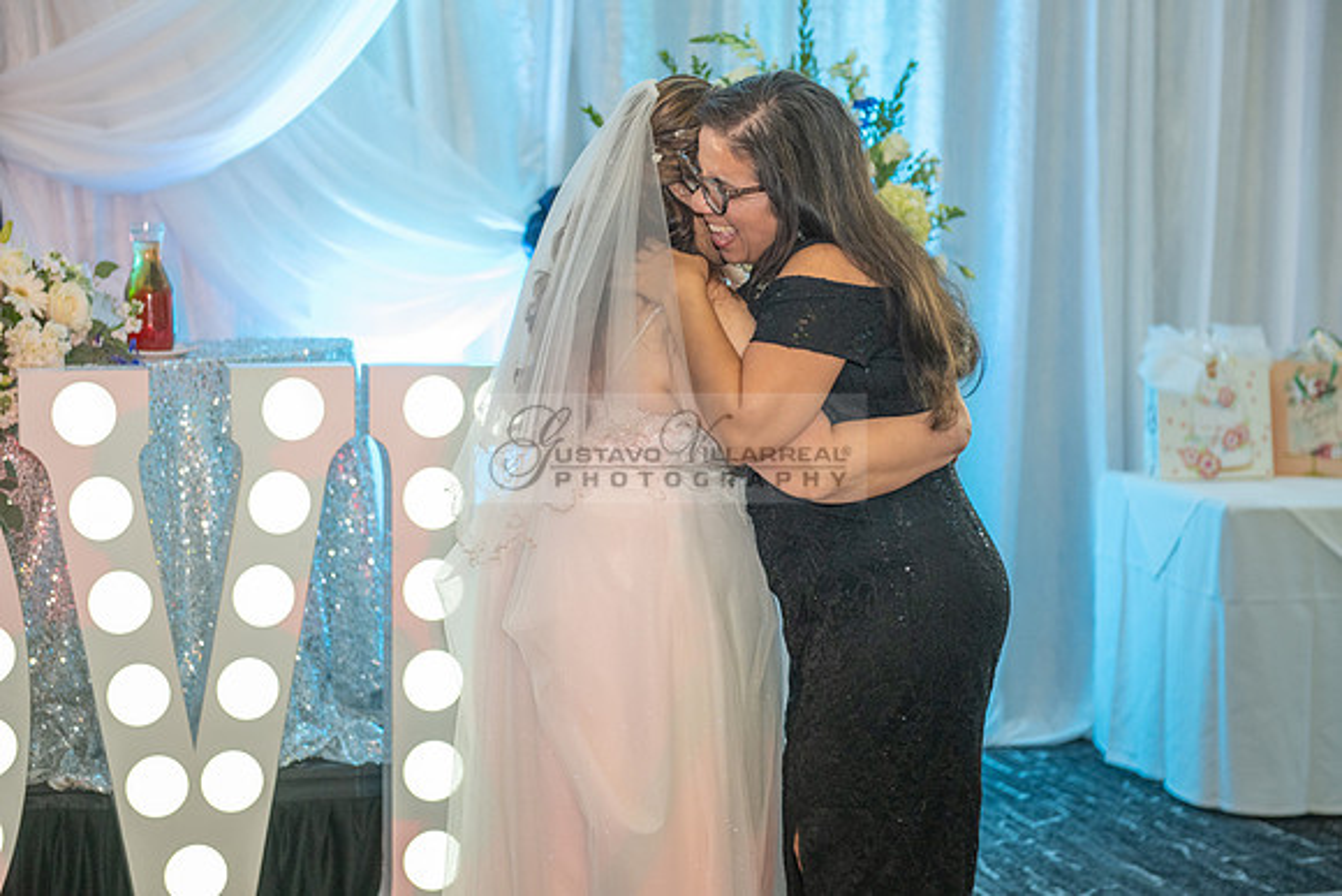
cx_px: 671
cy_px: 448
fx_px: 2610
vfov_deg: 19.5
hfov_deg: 28.8
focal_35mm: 70
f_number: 3.5
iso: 1600
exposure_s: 1/125
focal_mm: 70
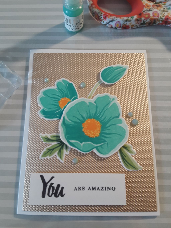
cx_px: 86
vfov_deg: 63.4
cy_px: 114
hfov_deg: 49.8
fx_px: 184
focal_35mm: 28
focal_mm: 2.9
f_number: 1.9
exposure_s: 1/30
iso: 40
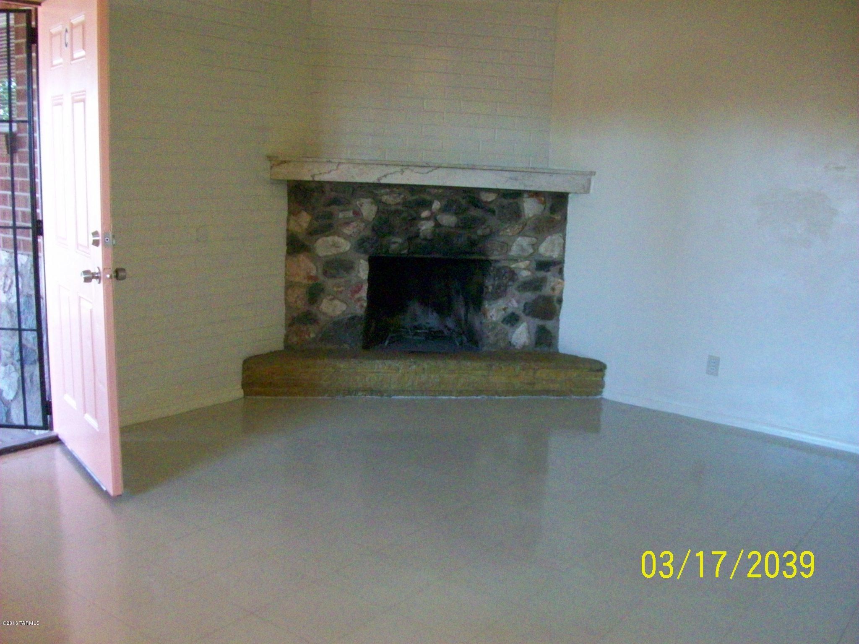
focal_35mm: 34
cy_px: 322
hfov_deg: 54.0
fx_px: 844
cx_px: 430
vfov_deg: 41.8
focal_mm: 5.7
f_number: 2.8
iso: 540
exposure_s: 1/64
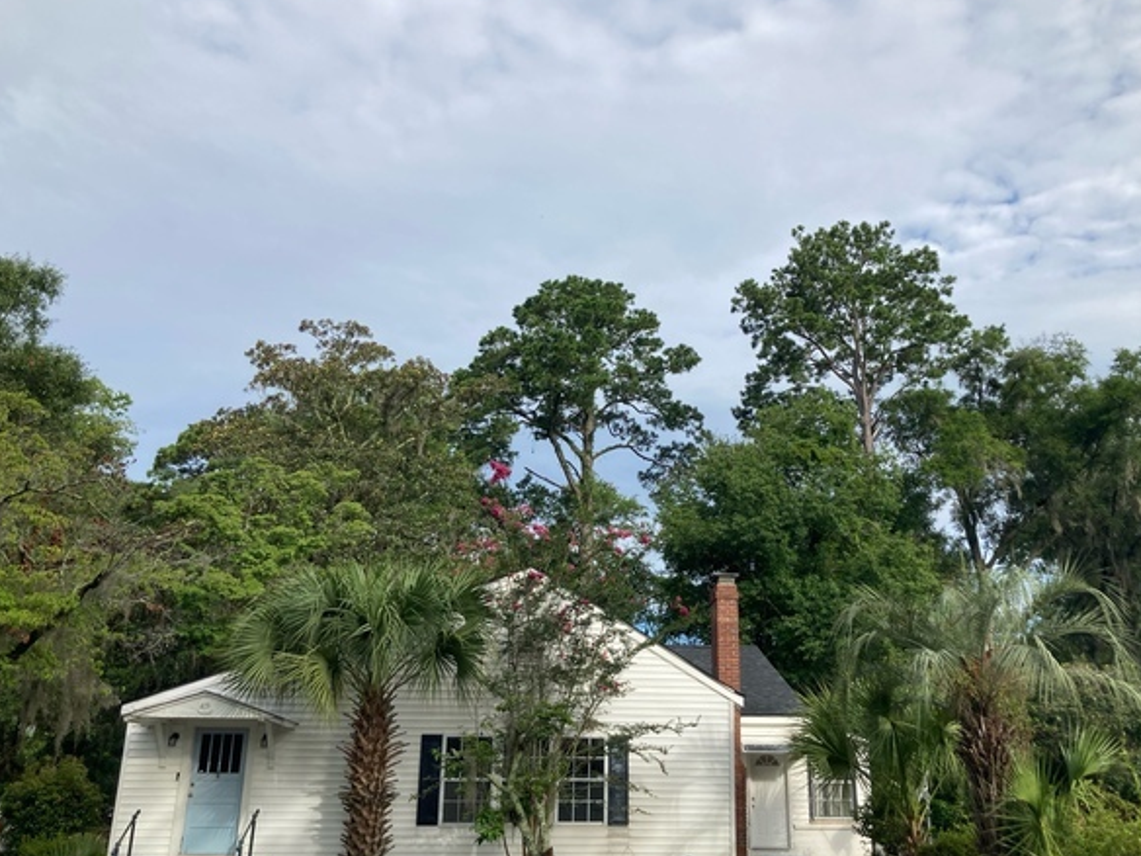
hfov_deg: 56.6
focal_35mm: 32
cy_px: 459
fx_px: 1055
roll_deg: -1.1
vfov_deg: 44.1
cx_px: 646
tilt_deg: +18.8
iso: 20
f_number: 1.8
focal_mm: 3.99
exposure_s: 1/1350
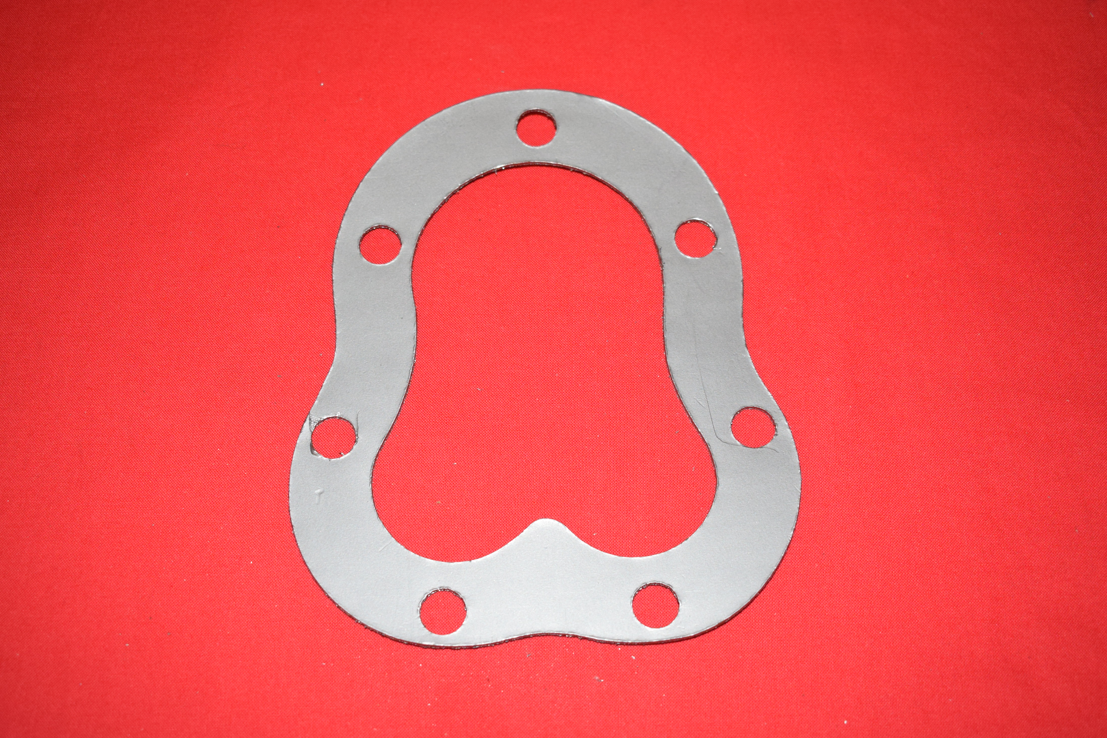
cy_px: 376
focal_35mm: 42
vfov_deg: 32.2
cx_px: 559
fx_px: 1276
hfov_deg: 46.9
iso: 1250
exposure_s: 1/200
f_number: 5
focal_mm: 27
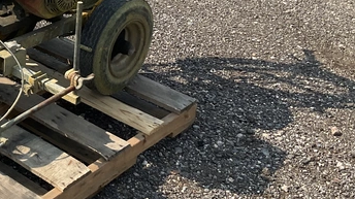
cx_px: 18
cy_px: 18
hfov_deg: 29.0
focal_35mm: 69
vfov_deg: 17.2
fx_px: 649
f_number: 1.8
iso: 25
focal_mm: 3
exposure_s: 1/1015
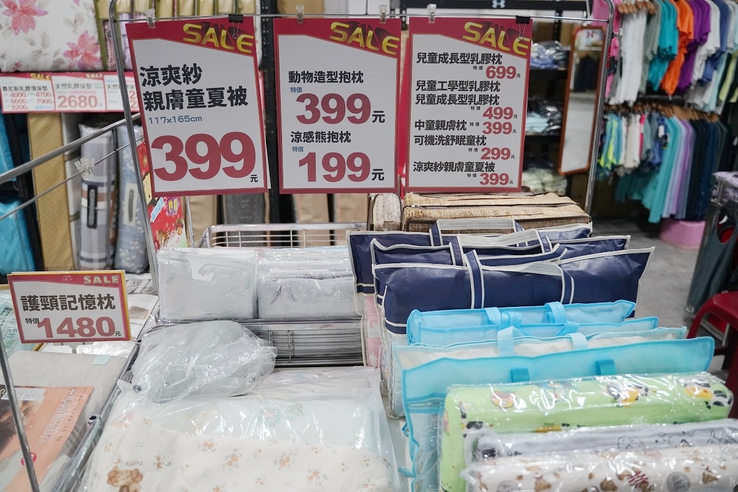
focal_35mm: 28
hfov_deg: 65.5
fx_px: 574
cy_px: 246
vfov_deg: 46.4
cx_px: 369
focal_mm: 28
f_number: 2.8
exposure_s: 1/160
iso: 3200
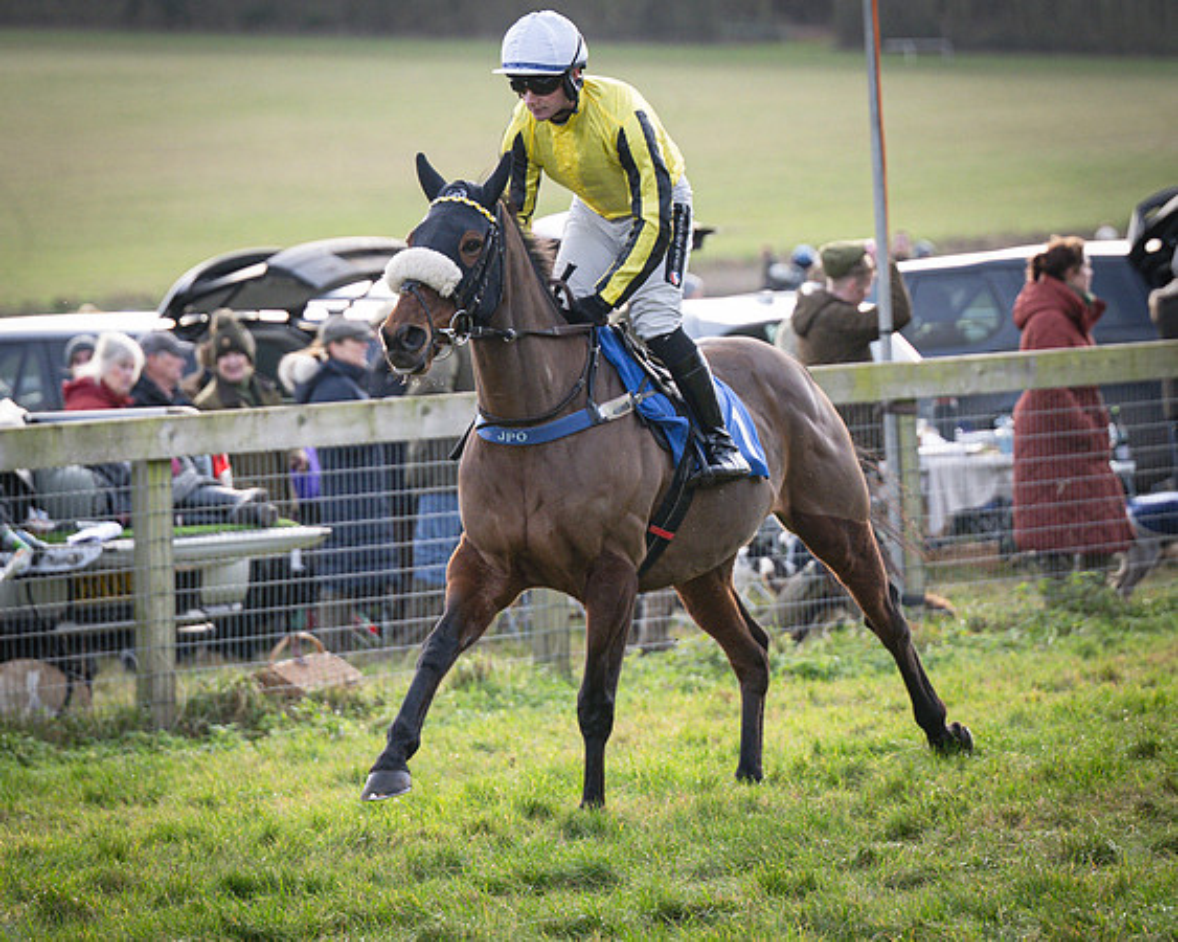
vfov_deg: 5.9
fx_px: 9142
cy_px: 371
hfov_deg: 7.4
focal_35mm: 262
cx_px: 517
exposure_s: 1/2000
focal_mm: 115
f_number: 2.8
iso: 800
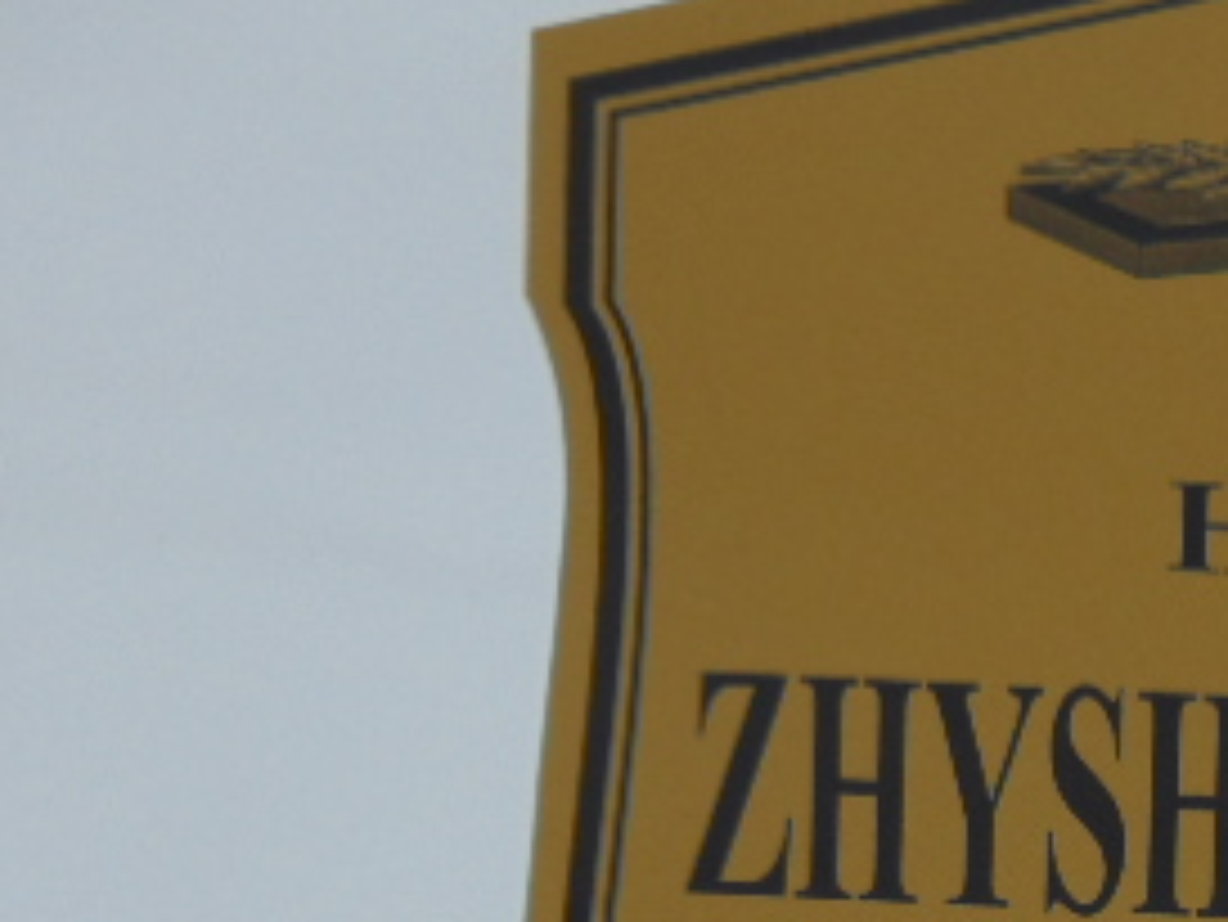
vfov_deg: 2.5
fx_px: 20797
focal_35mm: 586
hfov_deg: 3.4
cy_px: 962
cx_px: 1345
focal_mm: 44.9
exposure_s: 1/500
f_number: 4.1
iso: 80
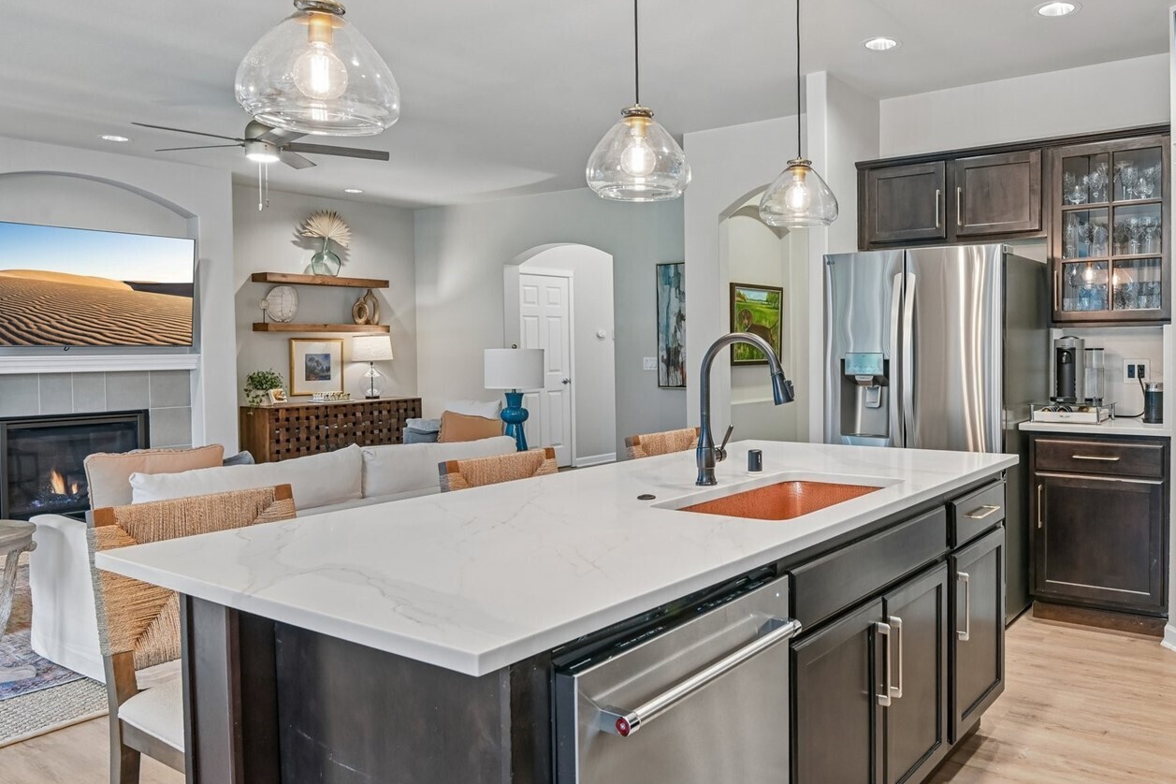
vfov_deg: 47.7
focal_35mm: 27
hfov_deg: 66.2
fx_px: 882
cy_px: 322
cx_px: 749
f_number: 8
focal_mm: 20
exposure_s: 1/10
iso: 400
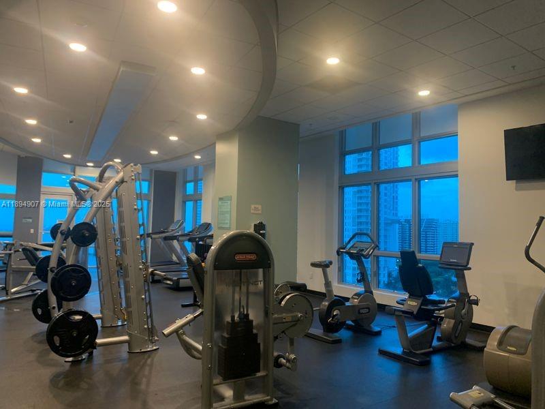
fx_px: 409
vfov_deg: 53.1
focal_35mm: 26
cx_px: 272
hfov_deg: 67.3
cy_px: 204
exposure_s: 1/60
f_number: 1.8
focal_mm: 4.25
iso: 250
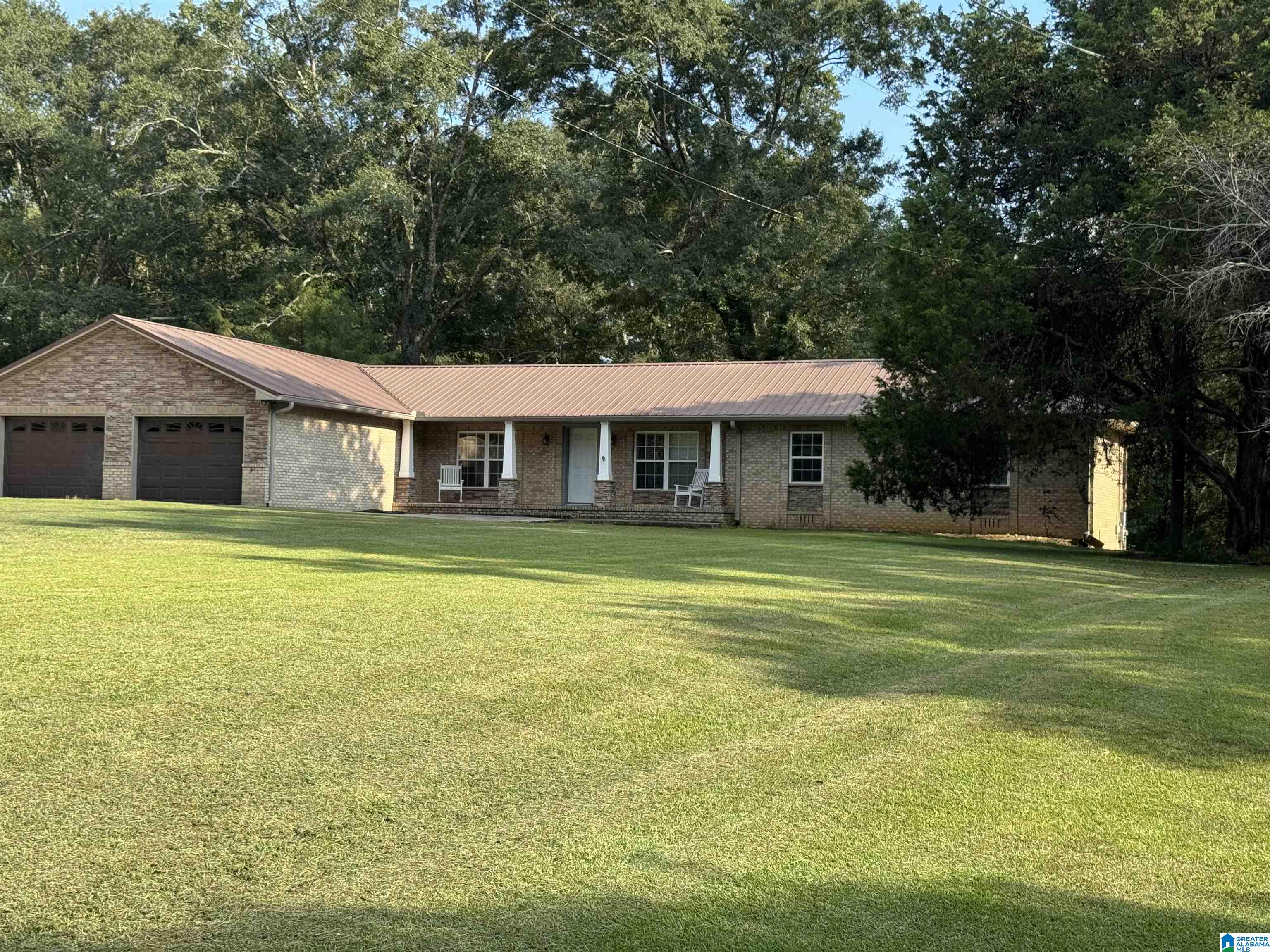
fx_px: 1761
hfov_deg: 39.7
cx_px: 635
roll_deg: -1.4
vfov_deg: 30.3
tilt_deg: +0.9
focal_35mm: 48
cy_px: 476
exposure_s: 1/1395
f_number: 1.78
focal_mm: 6.76
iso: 64
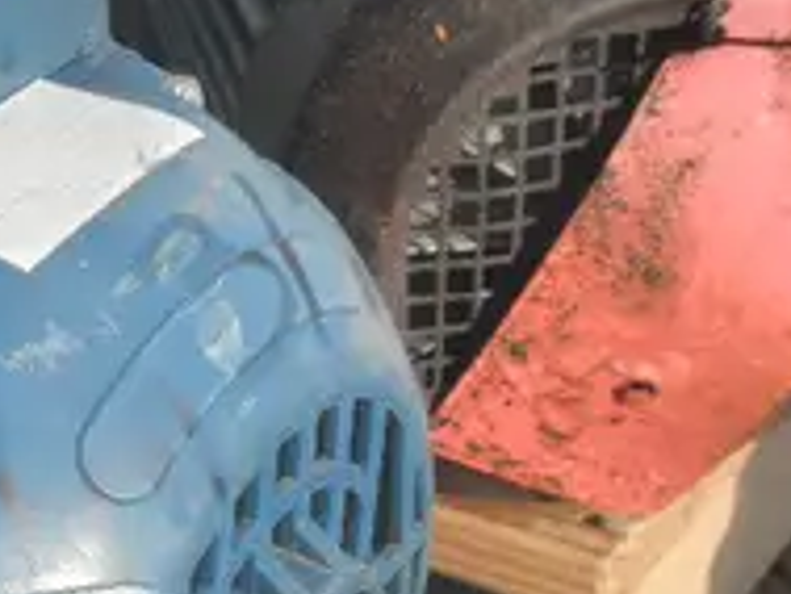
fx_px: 2126
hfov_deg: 20.4
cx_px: -8
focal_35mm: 93
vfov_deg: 15.6
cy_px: 602
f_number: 9.6
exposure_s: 1/100
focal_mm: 7.9
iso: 64
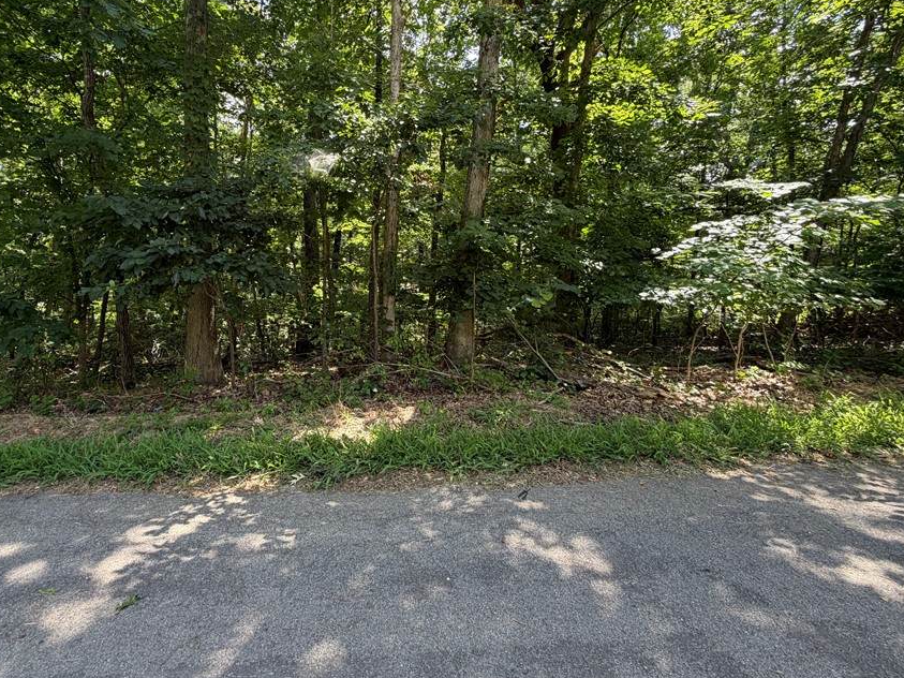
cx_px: 382
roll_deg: -0.8
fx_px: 444
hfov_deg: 90.3
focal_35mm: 17
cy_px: 276
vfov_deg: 74.0
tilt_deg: +0.0
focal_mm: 2.22
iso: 64
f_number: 2.2
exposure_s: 1/121
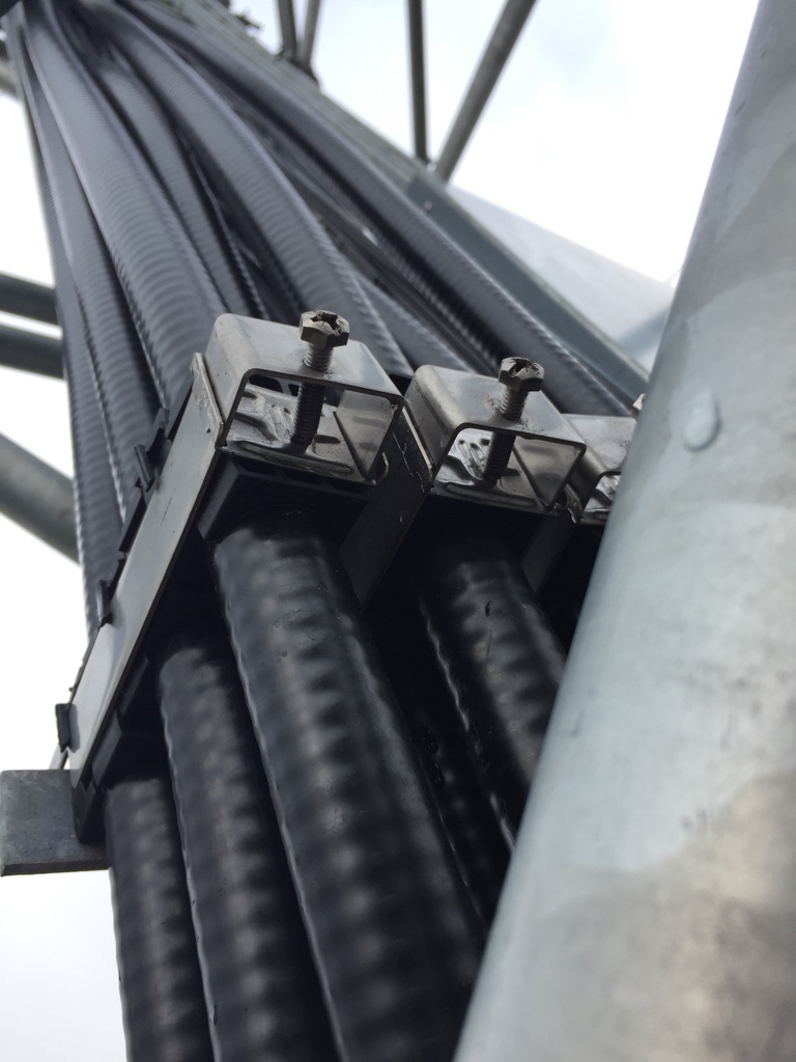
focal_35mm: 29
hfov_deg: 48.2
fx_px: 889
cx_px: 398
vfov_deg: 61.7
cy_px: 531
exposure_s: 1/942
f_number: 2.2
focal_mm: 4.15
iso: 32
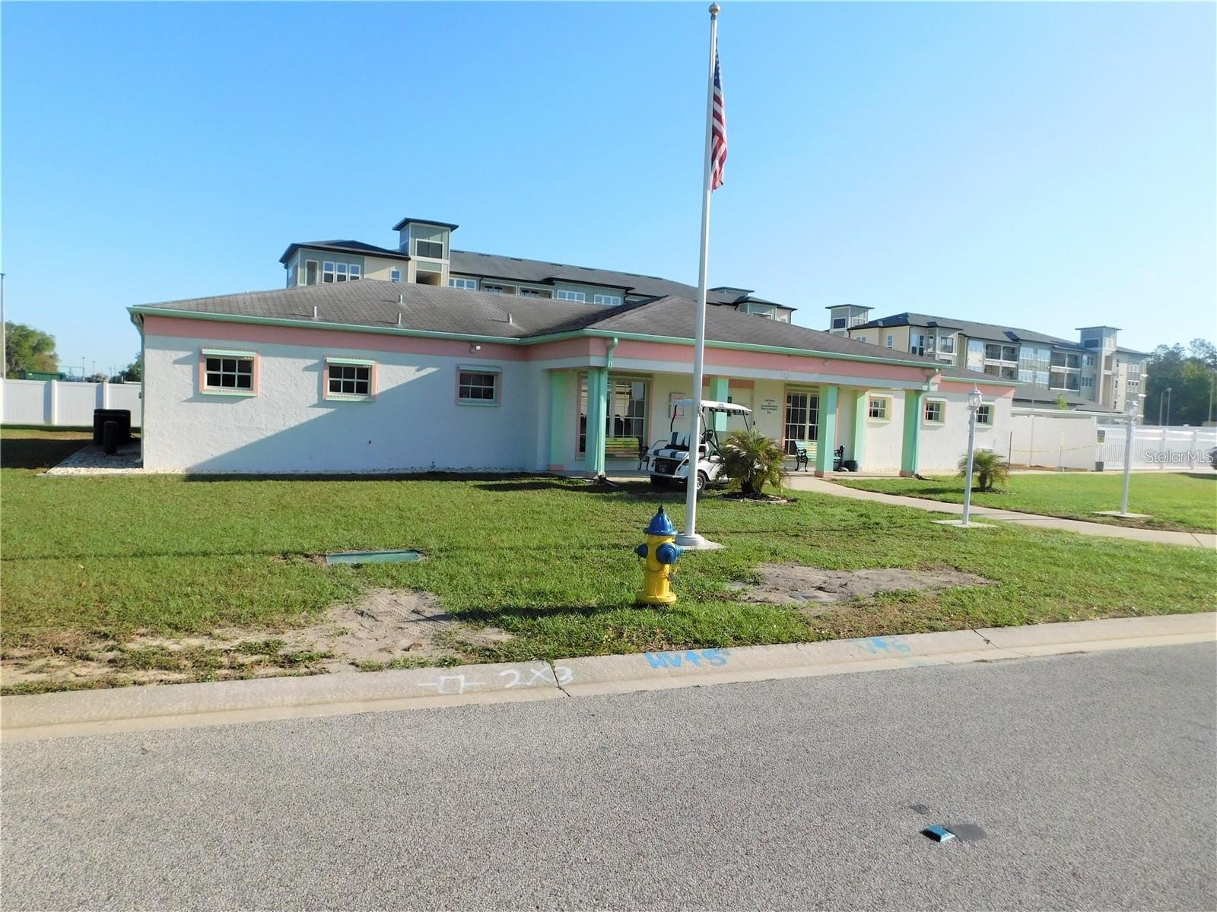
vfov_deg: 58.9
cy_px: 456
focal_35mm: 23
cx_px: 608
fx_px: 809
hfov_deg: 73.9
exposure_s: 1/500
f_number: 6
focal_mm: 4
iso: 125
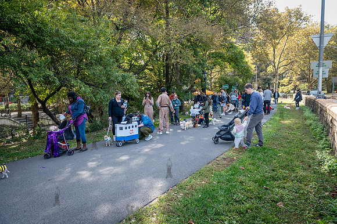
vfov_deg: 53.1
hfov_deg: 73.8
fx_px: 225
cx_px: 168
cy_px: 112
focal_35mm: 24
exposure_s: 1/640
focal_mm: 24
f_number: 5
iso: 1000
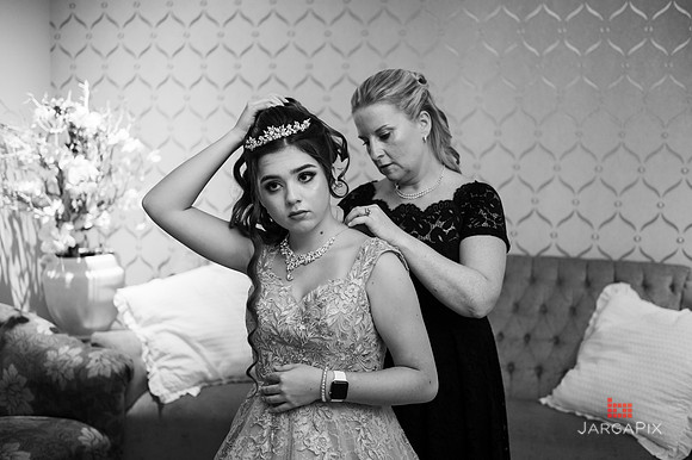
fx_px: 864
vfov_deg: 29.8
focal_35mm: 45
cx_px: 346
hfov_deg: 43.6
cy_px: 230
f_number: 3.2
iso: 1600
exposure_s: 1/200
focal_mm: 45
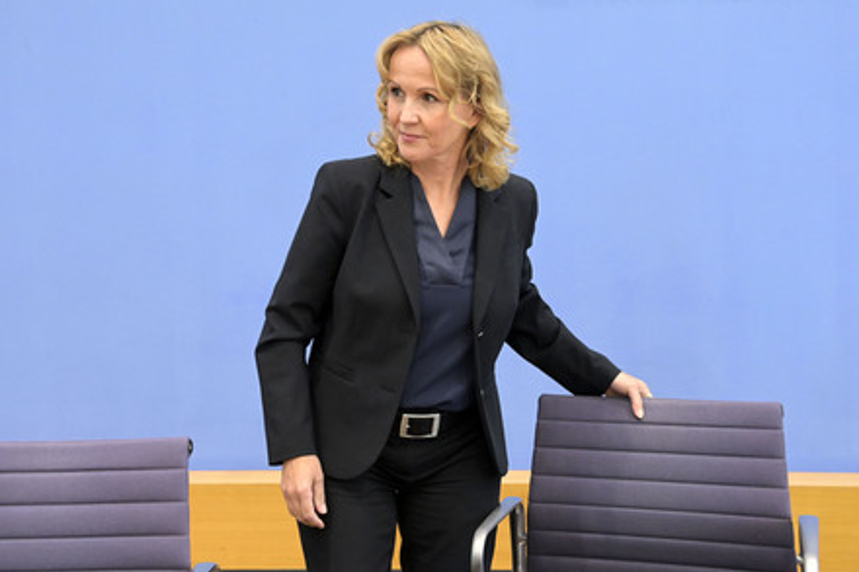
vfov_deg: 32.6
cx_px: 436
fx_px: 978
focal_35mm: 41
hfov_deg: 47.4
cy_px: 287
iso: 5000
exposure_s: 1/400
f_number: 5.6
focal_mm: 40
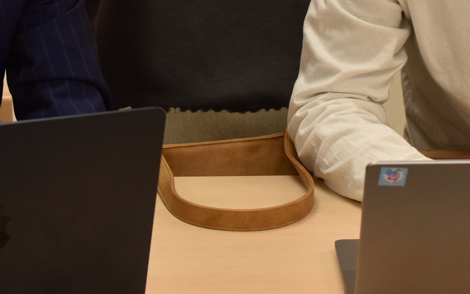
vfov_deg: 7.9
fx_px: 2095
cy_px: -74
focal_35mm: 164
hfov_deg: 12.8
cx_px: 213
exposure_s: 1/160
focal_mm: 35
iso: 320
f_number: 3.2
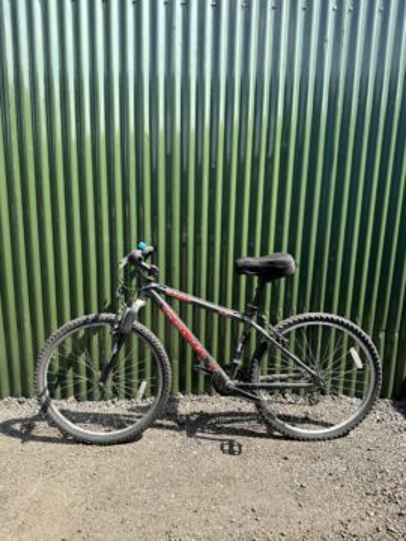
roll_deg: -2.9
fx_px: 375
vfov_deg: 71.6
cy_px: 270
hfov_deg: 56.8
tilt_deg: -10.7
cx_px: 203
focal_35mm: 24
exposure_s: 1/1095
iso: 80
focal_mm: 6.86
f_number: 1.78
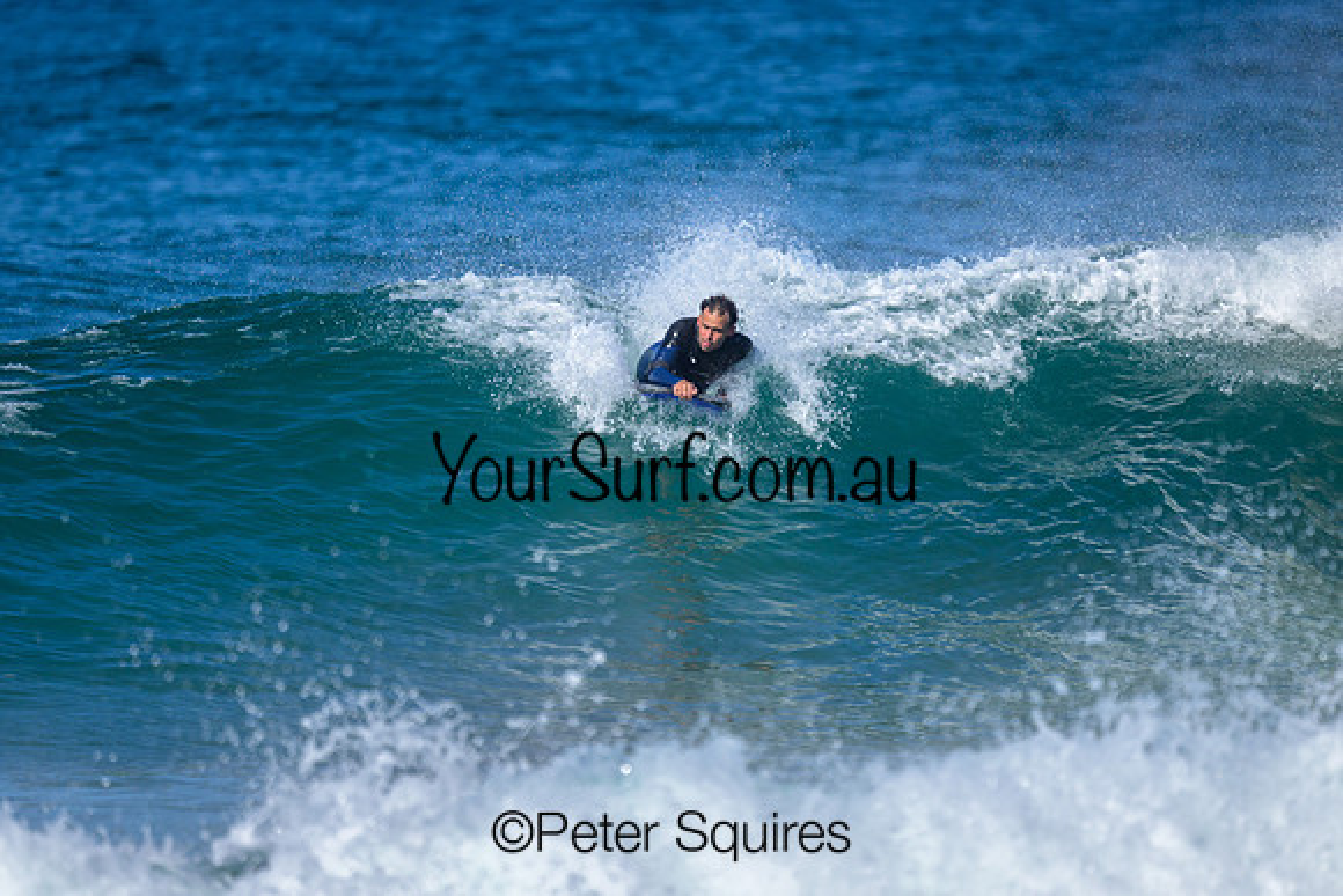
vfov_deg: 1.5
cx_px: 613
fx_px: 33156
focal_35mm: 889
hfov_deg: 2.3
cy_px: 446
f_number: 6.3
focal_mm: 800
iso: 280
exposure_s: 1/2000
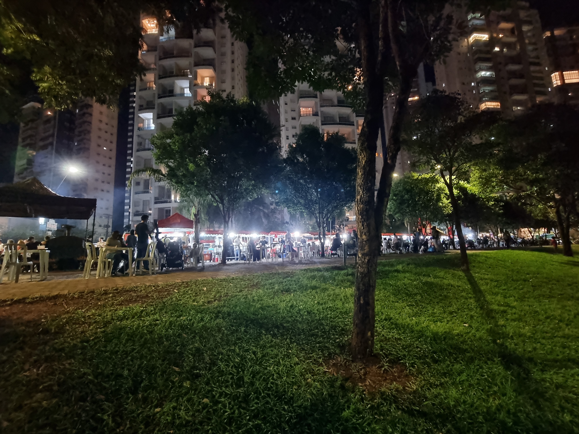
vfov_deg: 89.9
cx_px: 290
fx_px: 217
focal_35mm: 13
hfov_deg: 106.2
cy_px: 217
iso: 1600
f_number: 2.2
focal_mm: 2.2
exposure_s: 1/24
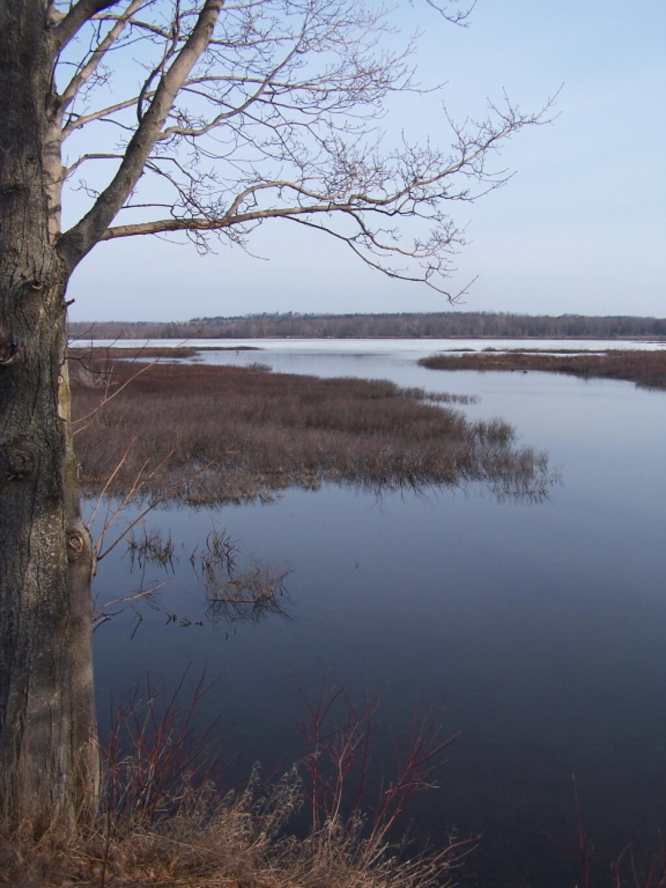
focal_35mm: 38
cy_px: 444
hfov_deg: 37.7
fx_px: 975
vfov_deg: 49.0
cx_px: 333
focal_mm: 6.3
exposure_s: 1/640
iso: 80
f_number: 4
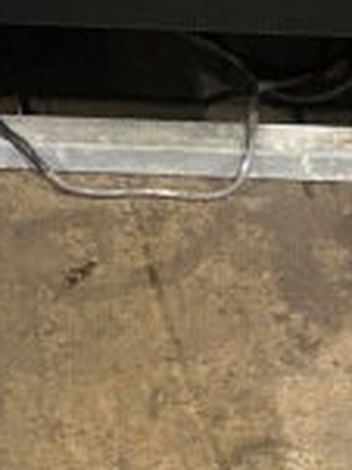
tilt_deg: -16.3
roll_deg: +0.5
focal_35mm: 140
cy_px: -686
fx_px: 1901
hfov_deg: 10.2
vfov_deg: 11.5
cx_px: -187
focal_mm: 4.25
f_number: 1.8
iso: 320
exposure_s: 1/60
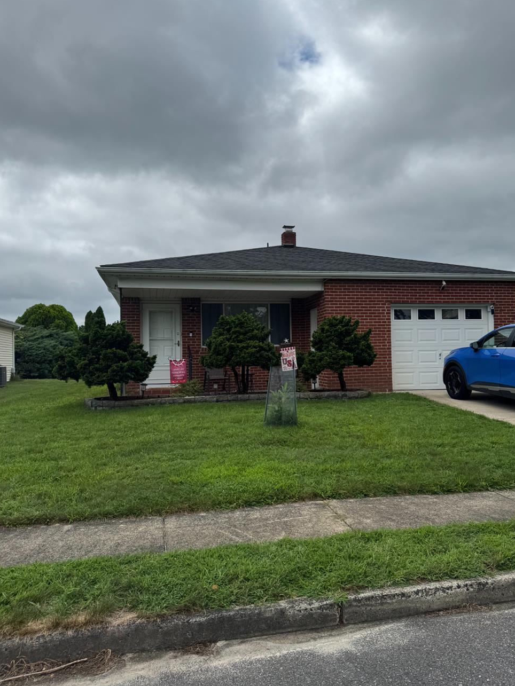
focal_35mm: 28
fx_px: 555
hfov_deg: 49.6
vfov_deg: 63.4
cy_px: 337
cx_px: 290
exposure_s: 1/7937
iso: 80
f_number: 1.78
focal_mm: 6.76
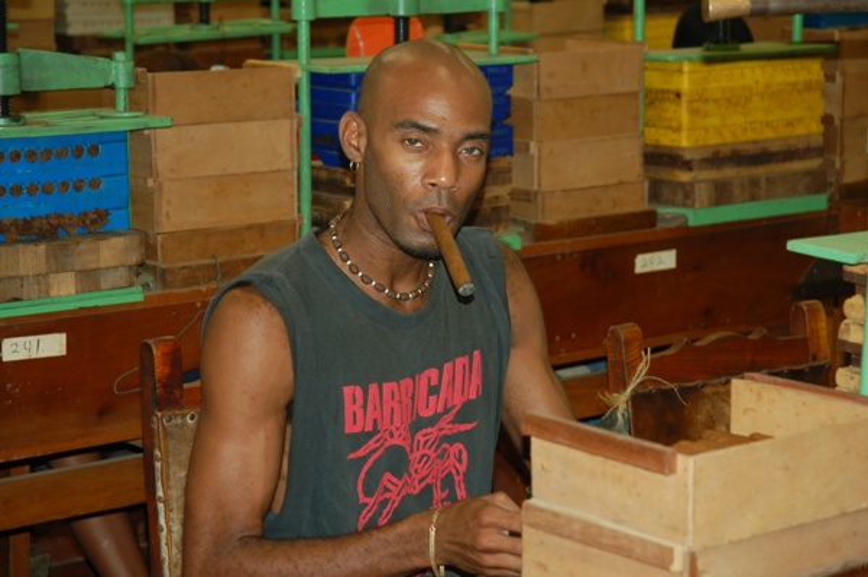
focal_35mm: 105
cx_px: 434
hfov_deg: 19.5
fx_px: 2530
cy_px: 288
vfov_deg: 13.0
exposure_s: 1/60
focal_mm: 70
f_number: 4.5
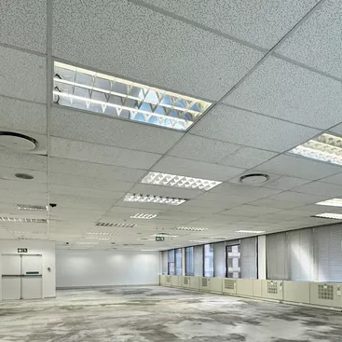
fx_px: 302
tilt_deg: +0.1
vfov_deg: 55.6
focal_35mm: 27
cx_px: 195
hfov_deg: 58.8
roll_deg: +0.2
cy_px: 266
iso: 125
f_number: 2.2
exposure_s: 1/100
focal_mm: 2.22
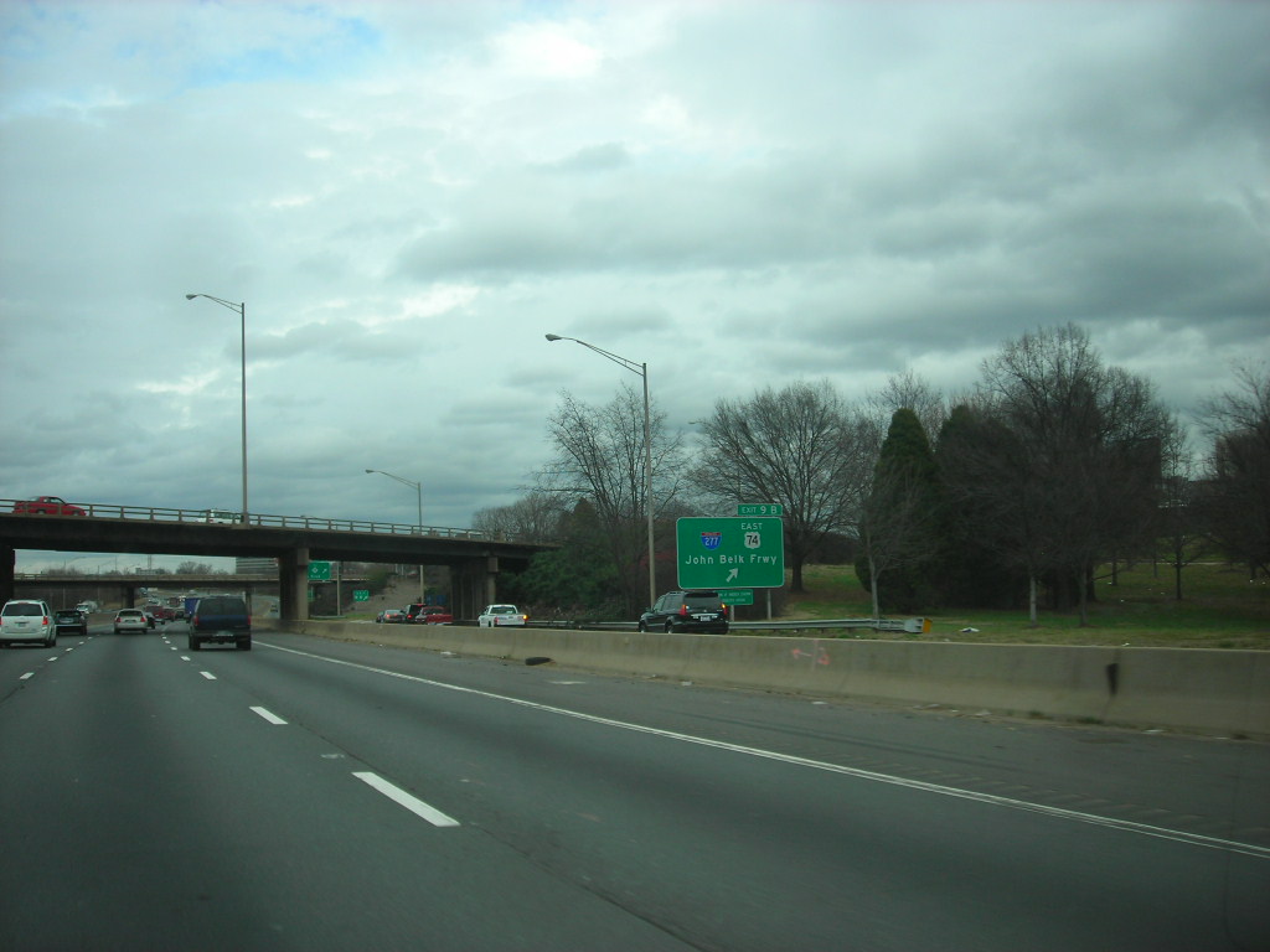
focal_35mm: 38
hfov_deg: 49.0
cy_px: 476
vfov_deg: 37.7
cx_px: 635
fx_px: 1394
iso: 50
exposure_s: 1/263
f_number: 3.2
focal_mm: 6.3
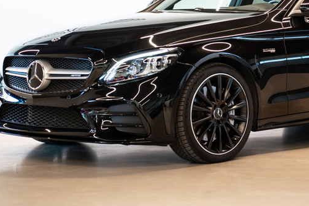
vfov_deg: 10.9
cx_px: 251
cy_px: 26
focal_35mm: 125
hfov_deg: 16.3
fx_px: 1073
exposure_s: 1/100
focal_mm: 66
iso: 1000
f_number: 2.8
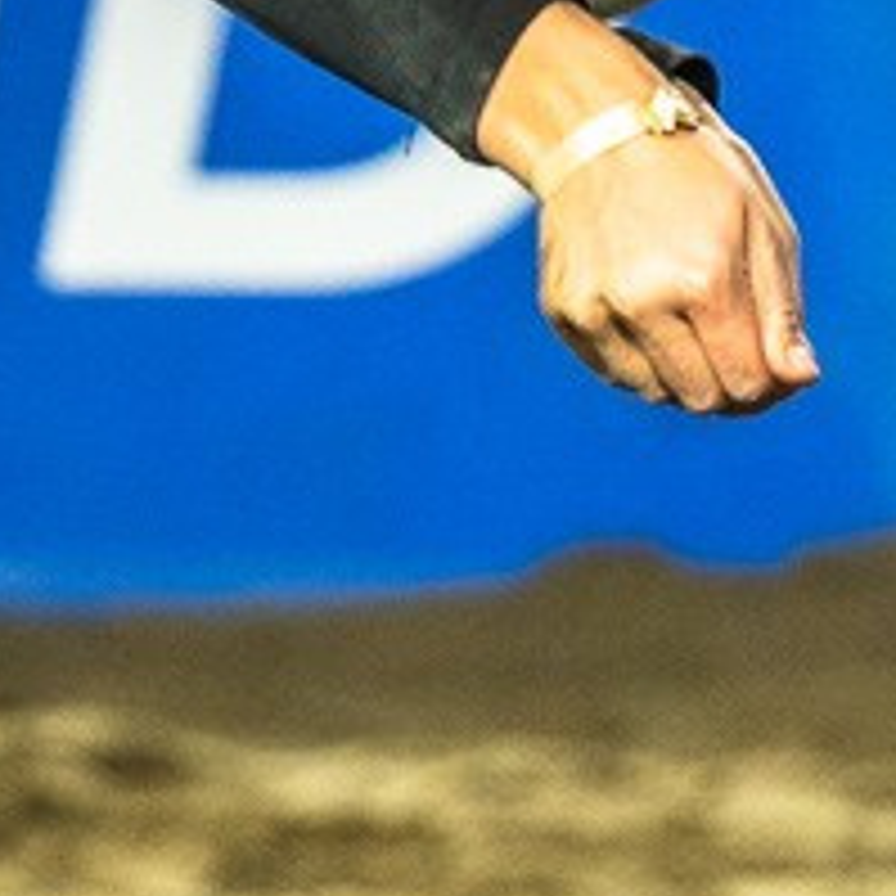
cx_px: 851
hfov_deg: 1.7
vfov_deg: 1.7
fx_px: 29958
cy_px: 218
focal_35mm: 1023
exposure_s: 1/1600
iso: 1250
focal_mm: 125
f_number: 3.5
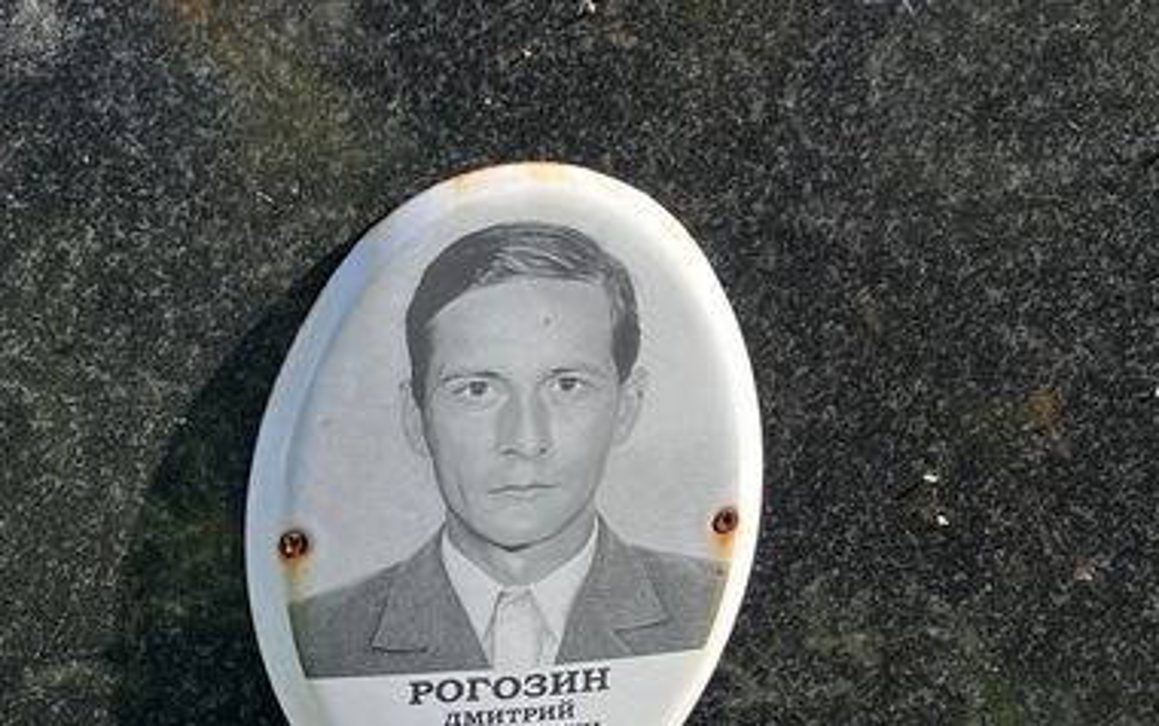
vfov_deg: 22.4
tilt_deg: -20.4
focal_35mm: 58
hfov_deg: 34.8
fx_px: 1833
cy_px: 424
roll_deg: -1.5
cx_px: 390
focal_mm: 5.7
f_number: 1.5
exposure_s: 1/940
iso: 50
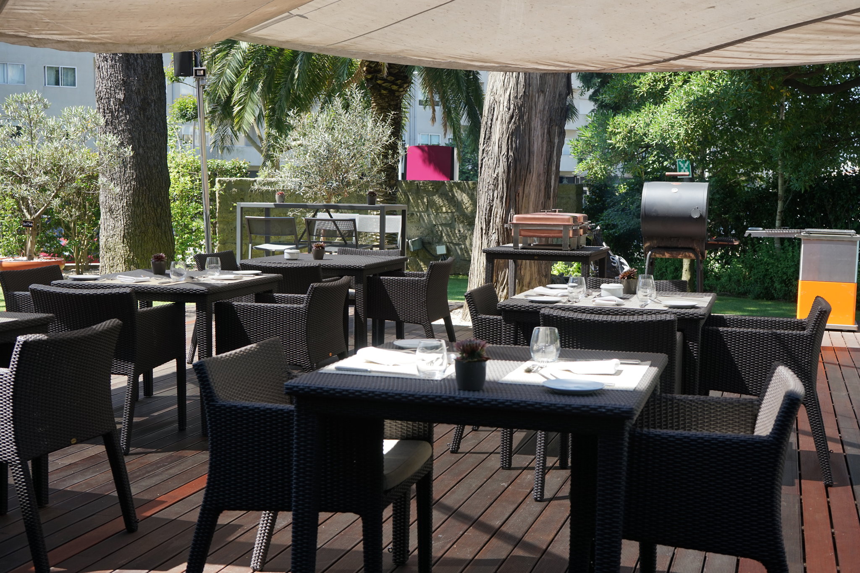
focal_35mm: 45
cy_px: 286
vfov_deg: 29.9
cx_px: 430
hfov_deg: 43.6
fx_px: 1075
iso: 100
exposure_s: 1/80
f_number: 6.3
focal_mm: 45
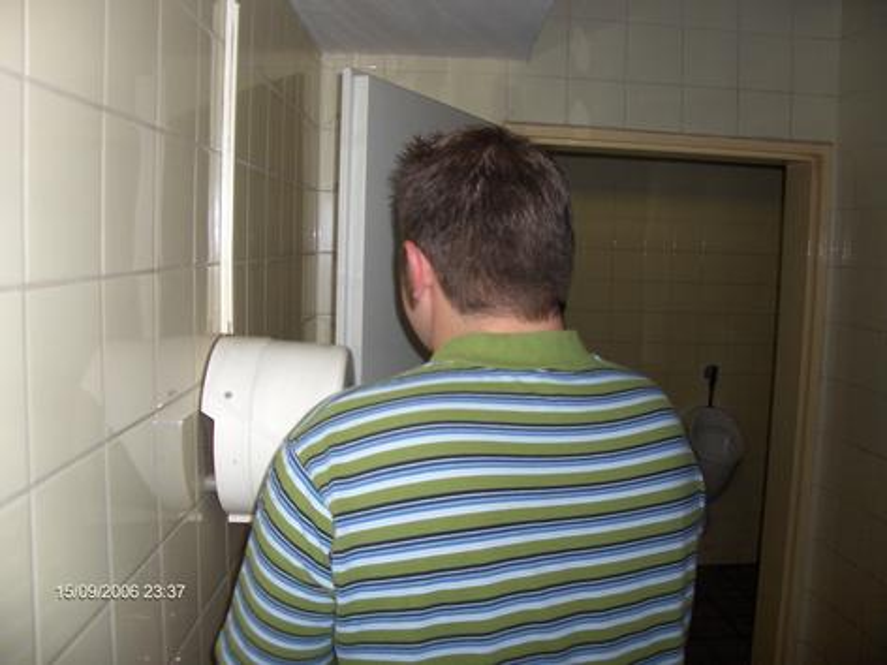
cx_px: 444
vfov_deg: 40.7
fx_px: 897
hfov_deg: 52.6
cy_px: 332
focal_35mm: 35
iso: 100
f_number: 2.6
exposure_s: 1/60
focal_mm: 5.8
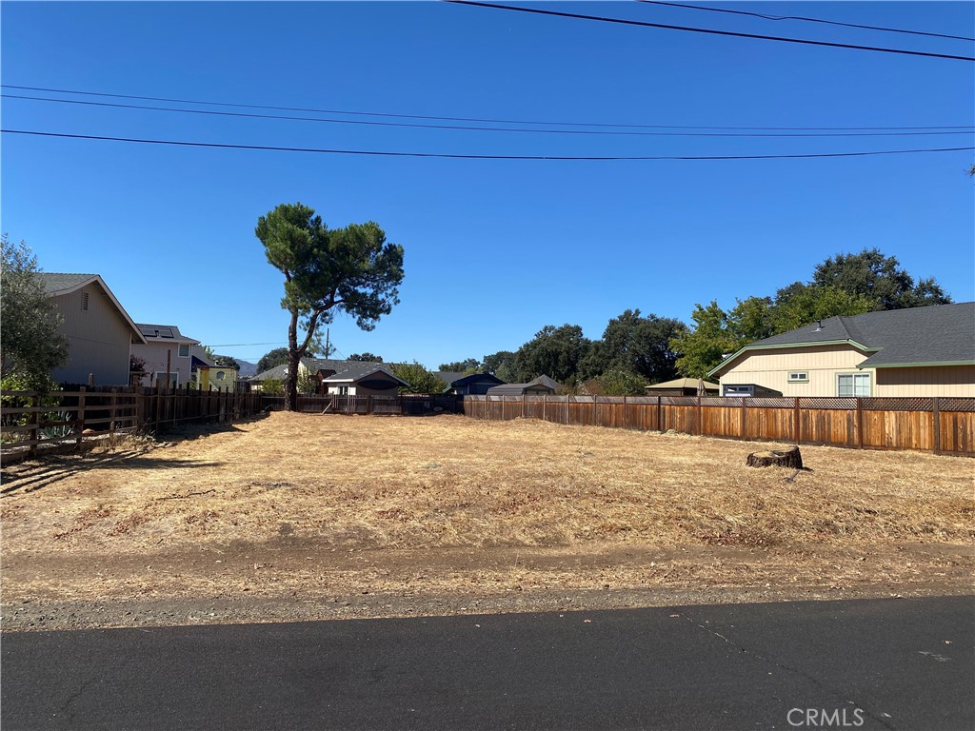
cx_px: 488
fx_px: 732
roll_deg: -1.9
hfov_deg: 67.3
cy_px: 366
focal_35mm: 26
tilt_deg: +3.7
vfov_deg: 53.1
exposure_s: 1/2890
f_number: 1.8
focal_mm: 4.25
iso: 32
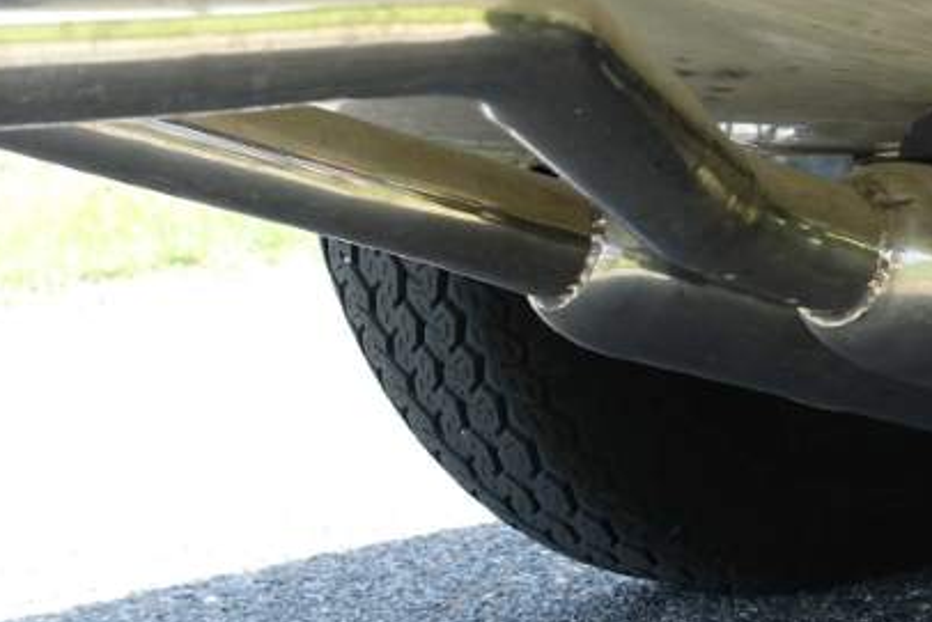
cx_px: 1088
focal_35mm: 122
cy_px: 232
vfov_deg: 11.2
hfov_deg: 16.2
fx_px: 3159
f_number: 4
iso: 125
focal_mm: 15.74
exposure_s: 1/125
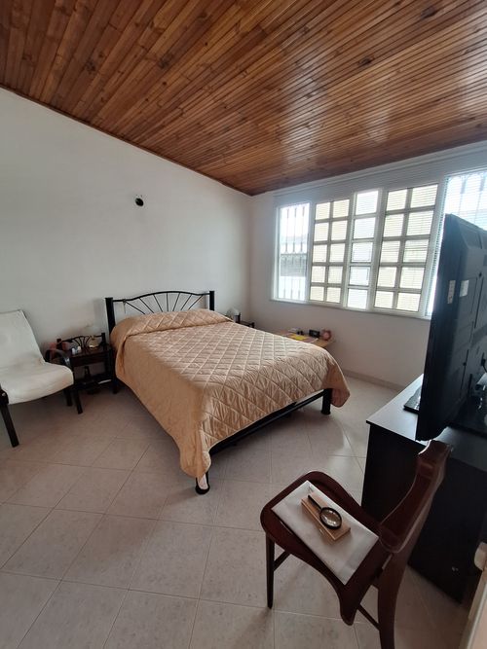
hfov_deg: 89.9
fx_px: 244
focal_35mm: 13
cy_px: 324
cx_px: 244
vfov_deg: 106.2
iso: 80
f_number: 2.2
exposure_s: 1/40
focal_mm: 1.74
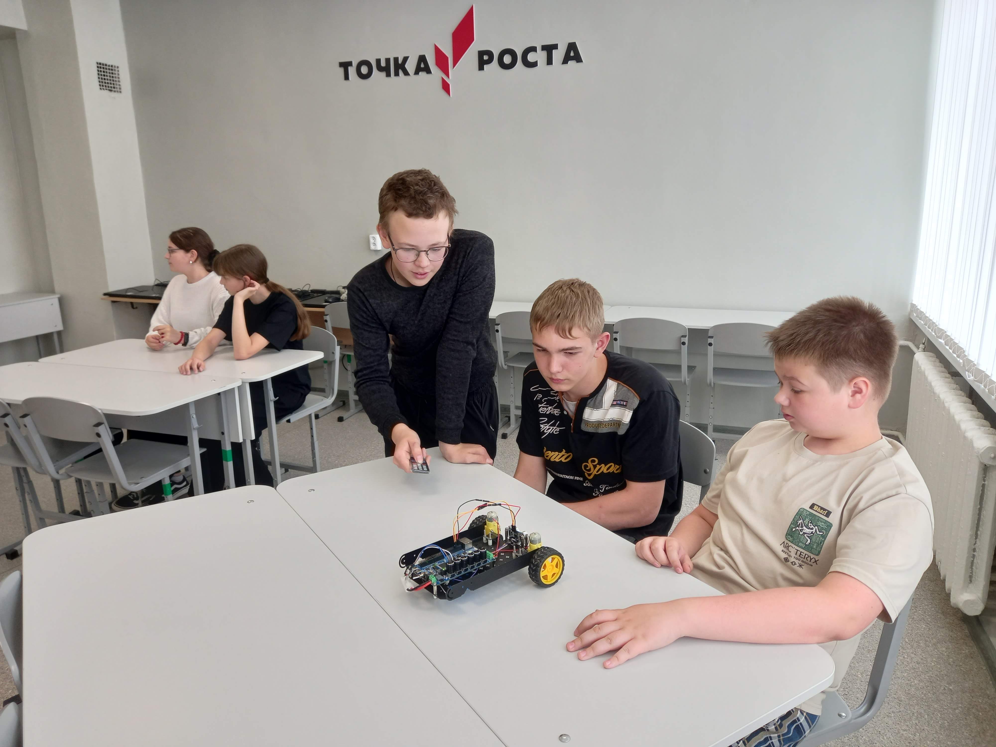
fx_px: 719
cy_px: 374
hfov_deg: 69.4
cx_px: 498
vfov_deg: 54.9
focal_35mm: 25
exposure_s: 1/50
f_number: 2
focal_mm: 4.6
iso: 50
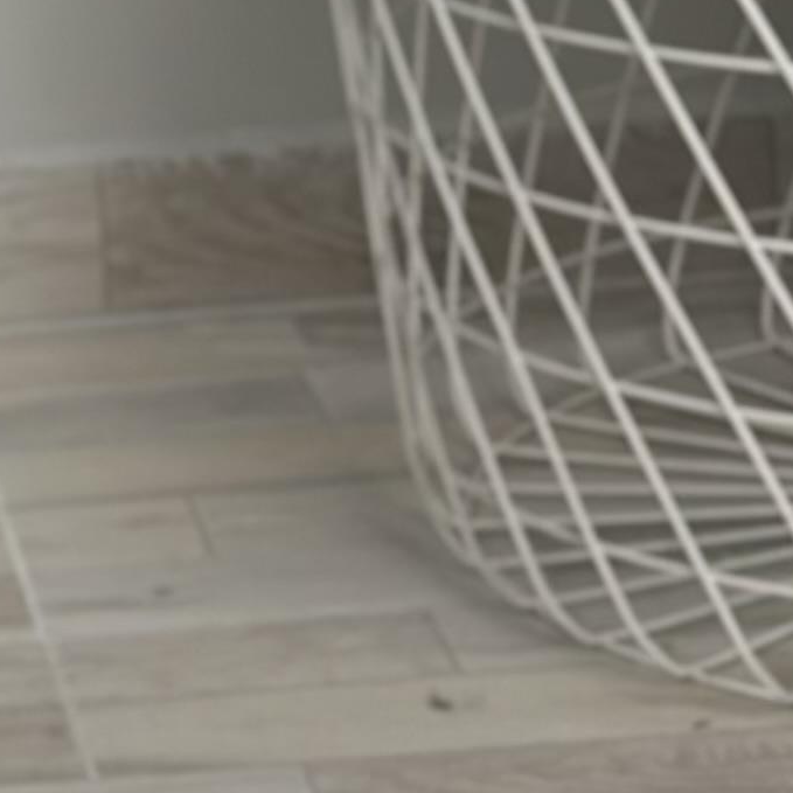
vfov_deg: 6.8
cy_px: -627
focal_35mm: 252
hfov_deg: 6.7
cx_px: -938
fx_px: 6531
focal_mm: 6.86
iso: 80
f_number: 1.78
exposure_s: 1/100
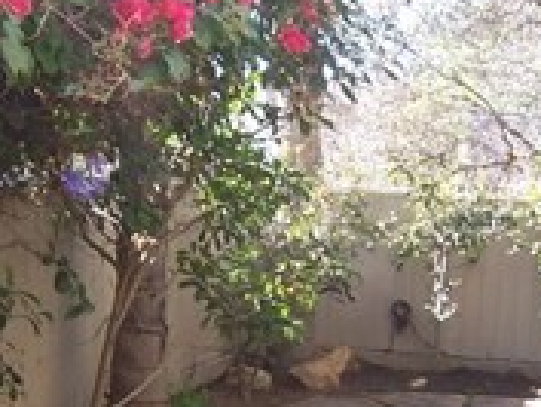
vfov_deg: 12.3
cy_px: 444
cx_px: 339
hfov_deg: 16.5
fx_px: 1861
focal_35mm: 119
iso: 80
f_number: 3.4
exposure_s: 1/60
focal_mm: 5.5
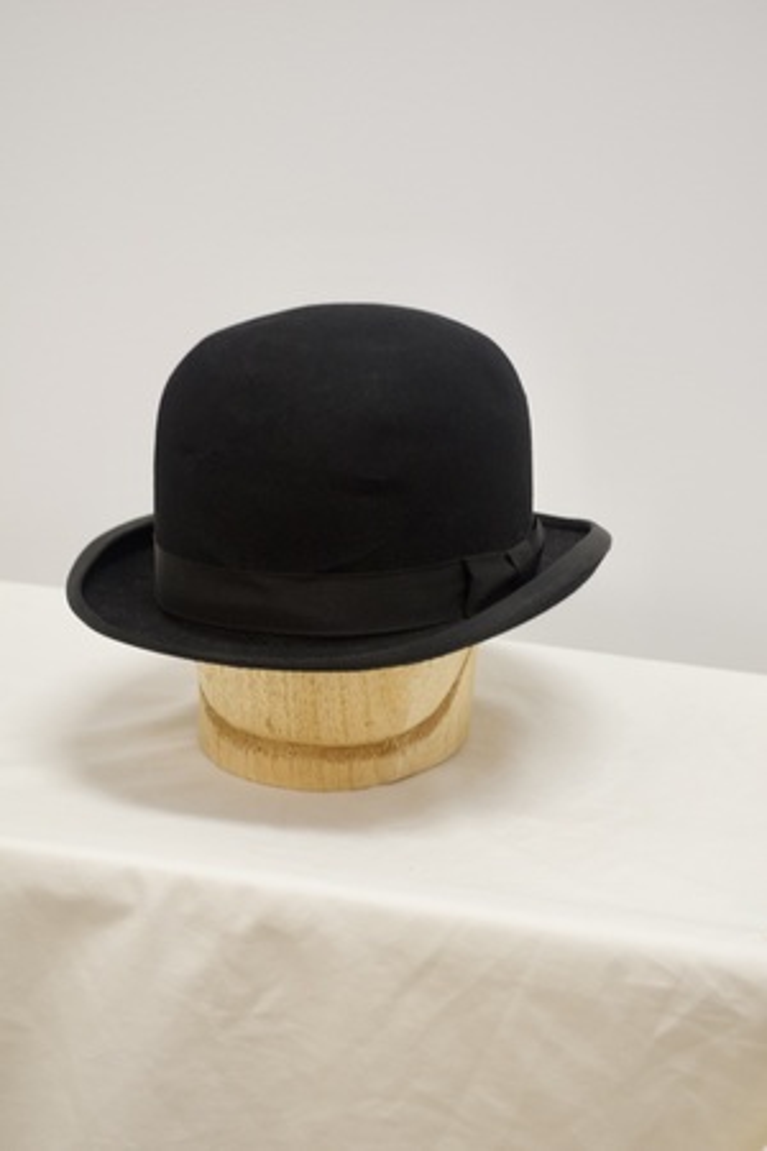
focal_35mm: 75
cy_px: 576
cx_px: 384
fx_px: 2397
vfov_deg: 27.0
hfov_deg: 18.2
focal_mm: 50
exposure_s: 1/60
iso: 1600
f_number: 7.1
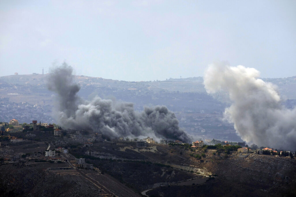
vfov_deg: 2.3
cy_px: 98
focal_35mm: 600
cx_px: 148
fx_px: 4933
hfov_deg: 3.4
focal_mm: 600
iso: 320
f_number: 8
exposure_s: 1/1600
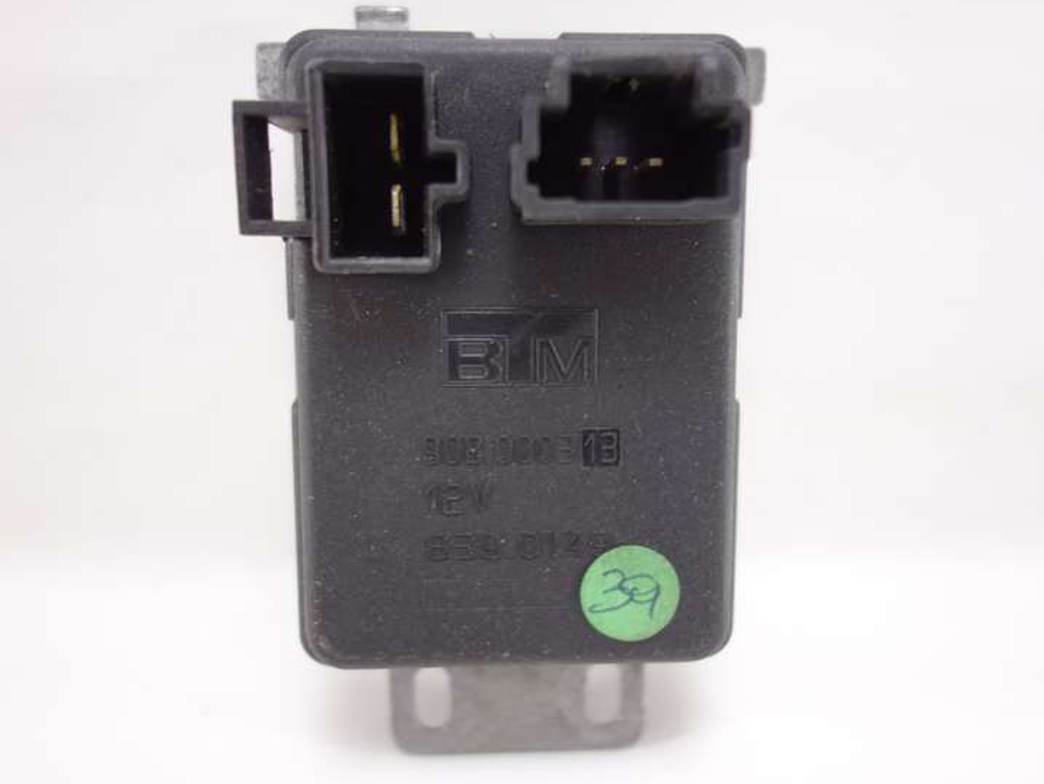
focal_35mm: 33
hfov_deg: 55.3
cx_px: 550
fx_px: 995
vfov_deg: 43.0
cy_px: 393
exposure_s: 1/50
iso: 125
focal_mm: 11.04
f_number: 2.2
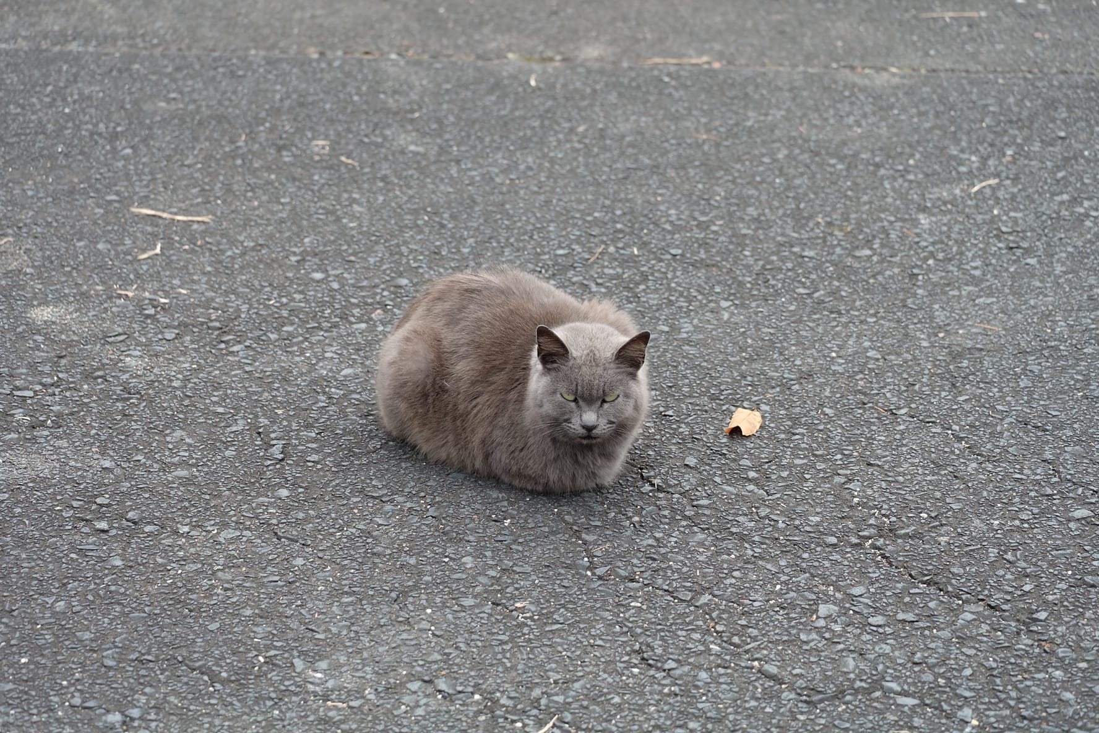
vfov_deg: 17.1
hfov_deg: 25.4
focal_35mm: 80
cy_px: 366
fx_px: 2442
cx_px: 550
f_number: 4.5
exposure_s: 1/150
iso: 200
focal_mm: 53
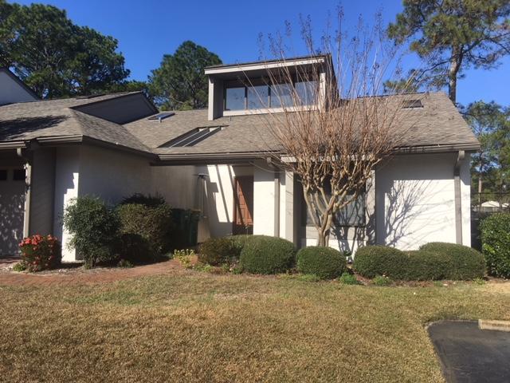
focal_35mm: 29
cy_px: 192
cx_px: 255
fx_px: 427
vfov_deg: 48.2
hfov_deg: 61.7
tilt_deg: +4.6
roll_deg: -0.5
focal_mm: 4.15
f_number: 2.2
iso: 25
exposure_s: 1/1374
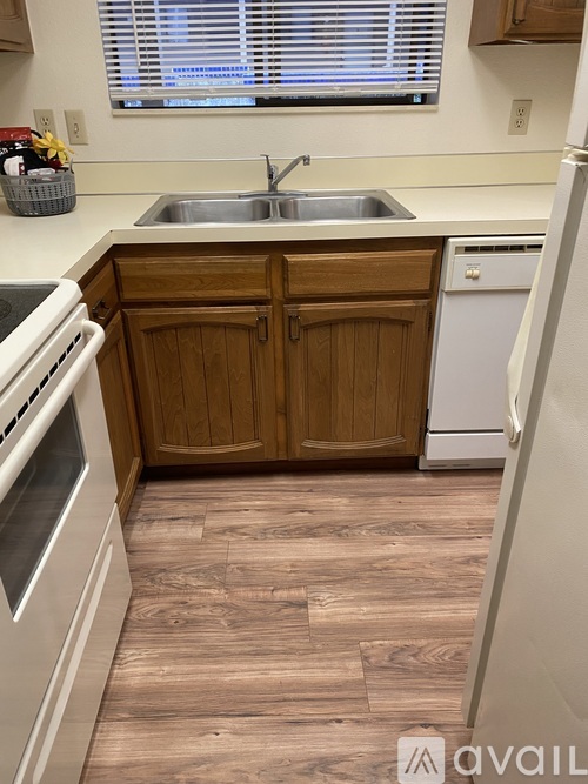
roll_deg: +1.1
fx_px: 589
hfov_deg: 53.0
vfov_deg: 67.3
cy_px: 392
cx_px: 294
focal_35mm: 26
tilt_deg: -24.8
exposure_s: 1/60
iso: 100
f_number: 1.8
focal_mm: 4.25
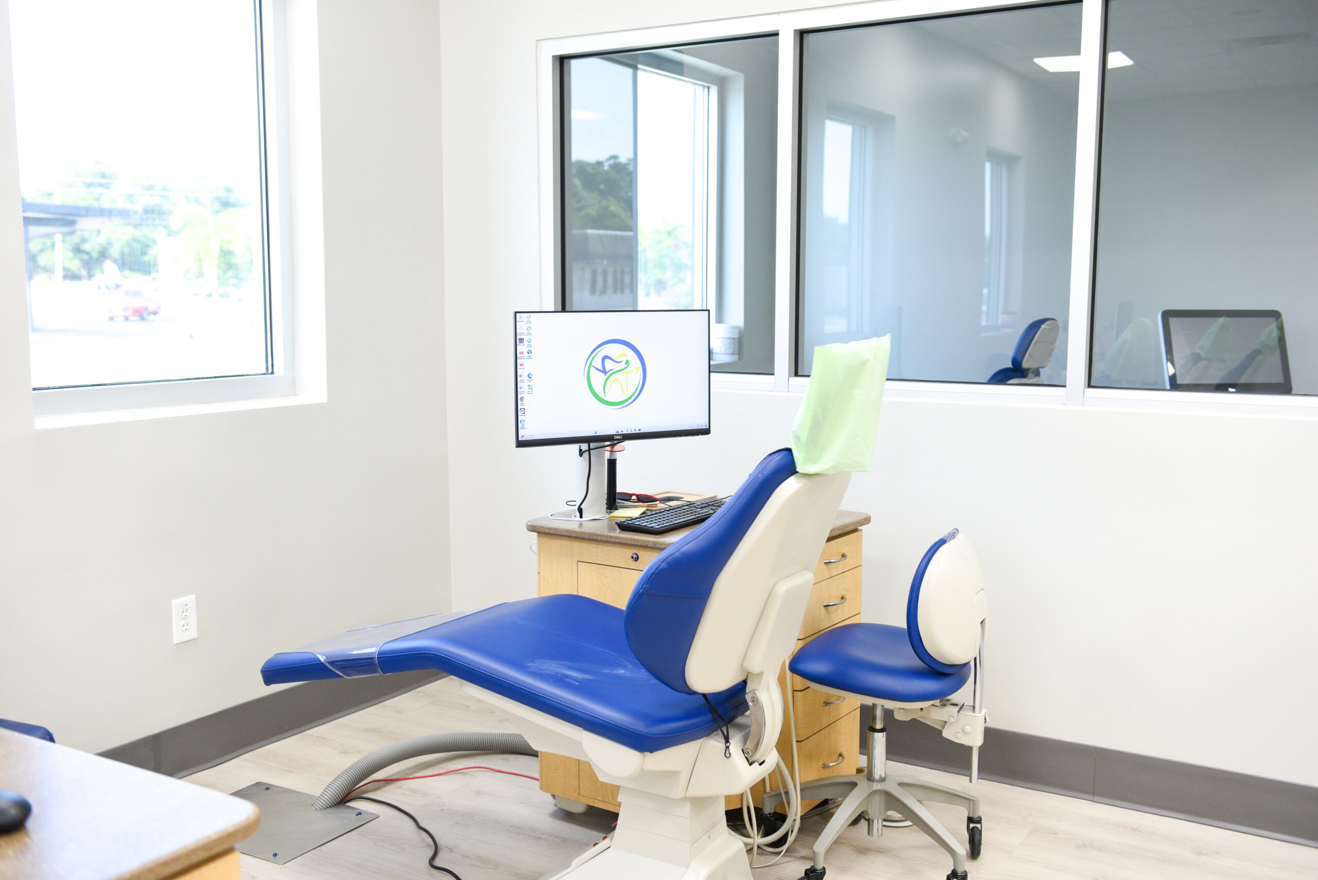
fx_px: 1282
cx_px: 659
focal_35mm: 35
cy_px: 440
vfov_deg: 37.9
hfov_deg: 54.4
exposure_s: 1/125
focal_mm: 35
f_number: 4
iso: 800
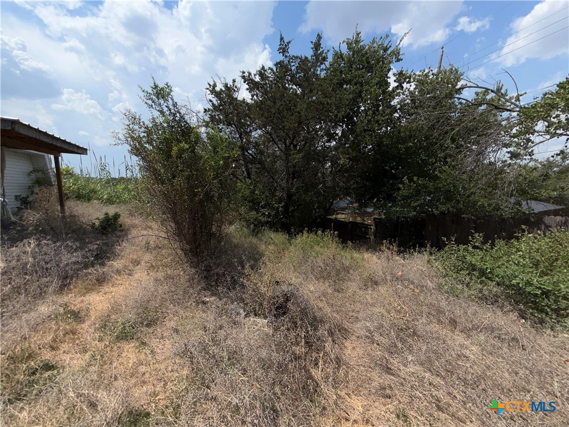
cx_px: 284
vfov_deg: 85.7
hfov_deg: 102.1
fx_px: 230
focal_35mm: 14
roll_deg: -0.1
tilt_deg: -8.1
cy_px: 214
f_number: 2.2
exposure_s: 1/3891
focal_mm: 2.22
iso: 16
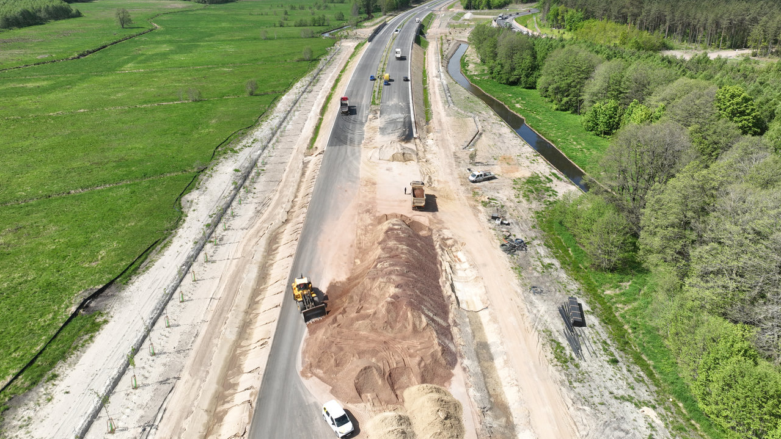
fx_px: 559
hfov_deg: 69.9
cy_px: 153
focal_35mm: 27
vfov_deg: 42.4
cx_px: 388
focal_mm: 12.29
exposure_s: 1/1600
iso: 100
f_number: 2.8
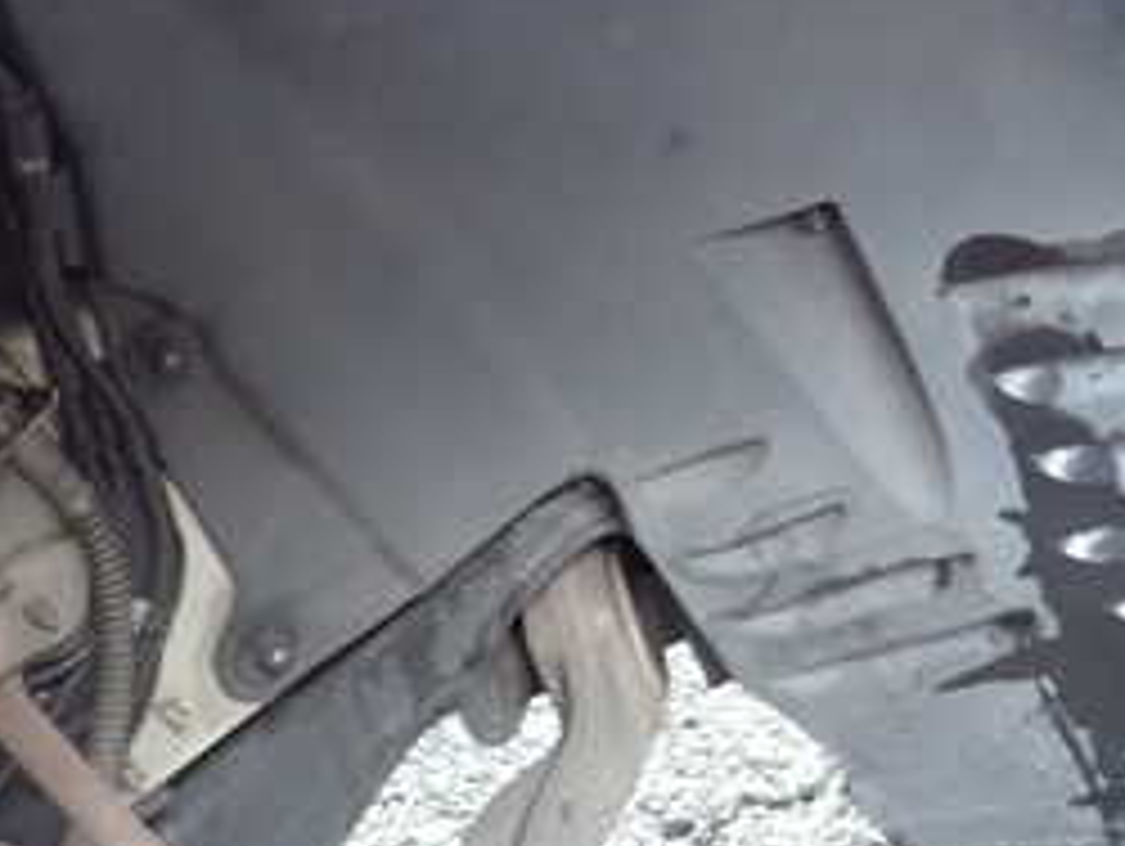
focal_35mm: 60
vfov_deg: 23.8
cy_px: 90
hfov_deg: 31.6
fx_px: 1952
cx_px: 832
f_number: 2
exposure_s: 1/60
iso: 160
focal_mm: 4.5
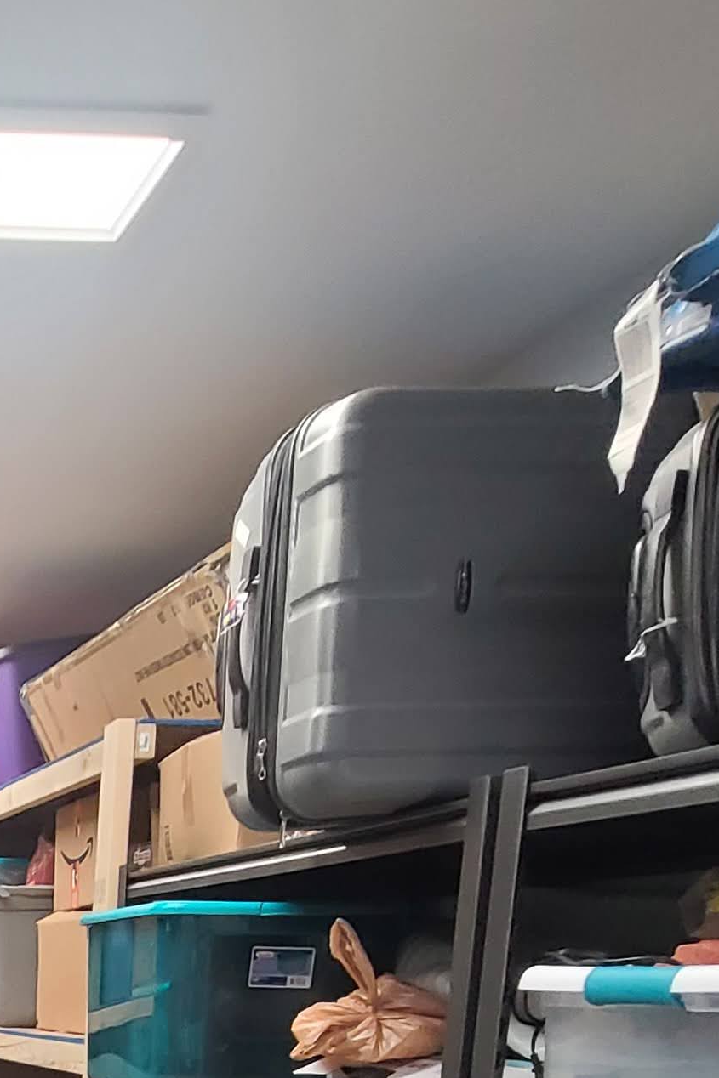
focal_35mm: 43
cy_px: 1257
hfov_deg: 24.5
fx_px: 1288
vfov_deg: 36.4
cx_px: -350
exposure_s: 1/59
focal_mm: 2.2
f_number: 2.2
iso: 250
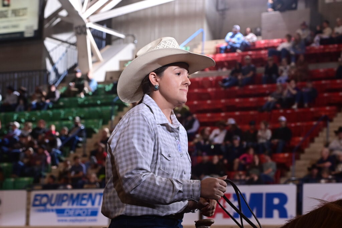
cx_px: 171
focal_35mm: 147
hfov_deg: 14.0
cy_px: 114
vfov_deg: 9.3
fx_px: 1397
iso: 1250
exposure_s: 1/250
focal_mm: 98
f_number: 8
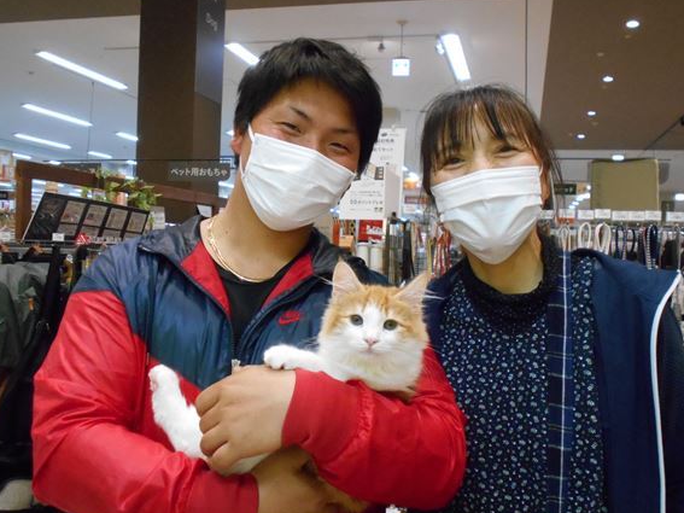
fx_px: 711
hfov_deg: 51.4
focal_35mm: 36
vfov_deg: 39.6
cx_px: 352
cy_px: 257
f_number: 3.6
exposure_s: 1/125
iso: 800
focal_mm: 5.8
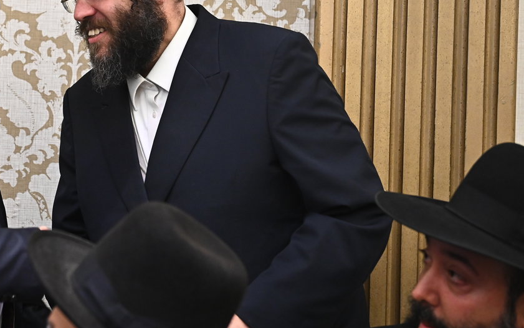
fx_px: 1357
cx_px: 98
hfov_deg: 21.6
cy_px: 61
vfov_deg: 13.7
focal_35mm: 95
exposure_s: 1/200
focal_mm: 56
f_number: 3.5
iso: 3200
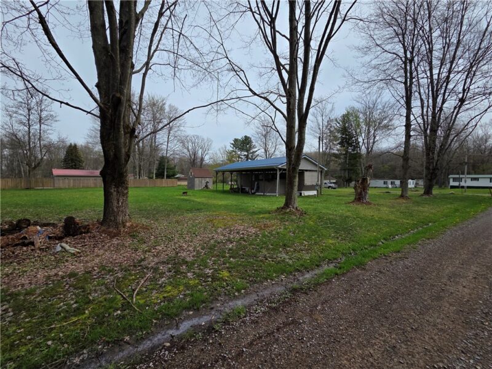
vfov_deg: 89.9
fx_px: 185
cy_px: 184
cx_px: 246
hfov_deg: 106.2
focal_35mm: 13
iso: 50
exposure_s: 1/2222
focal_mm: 2.2
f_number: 2.2
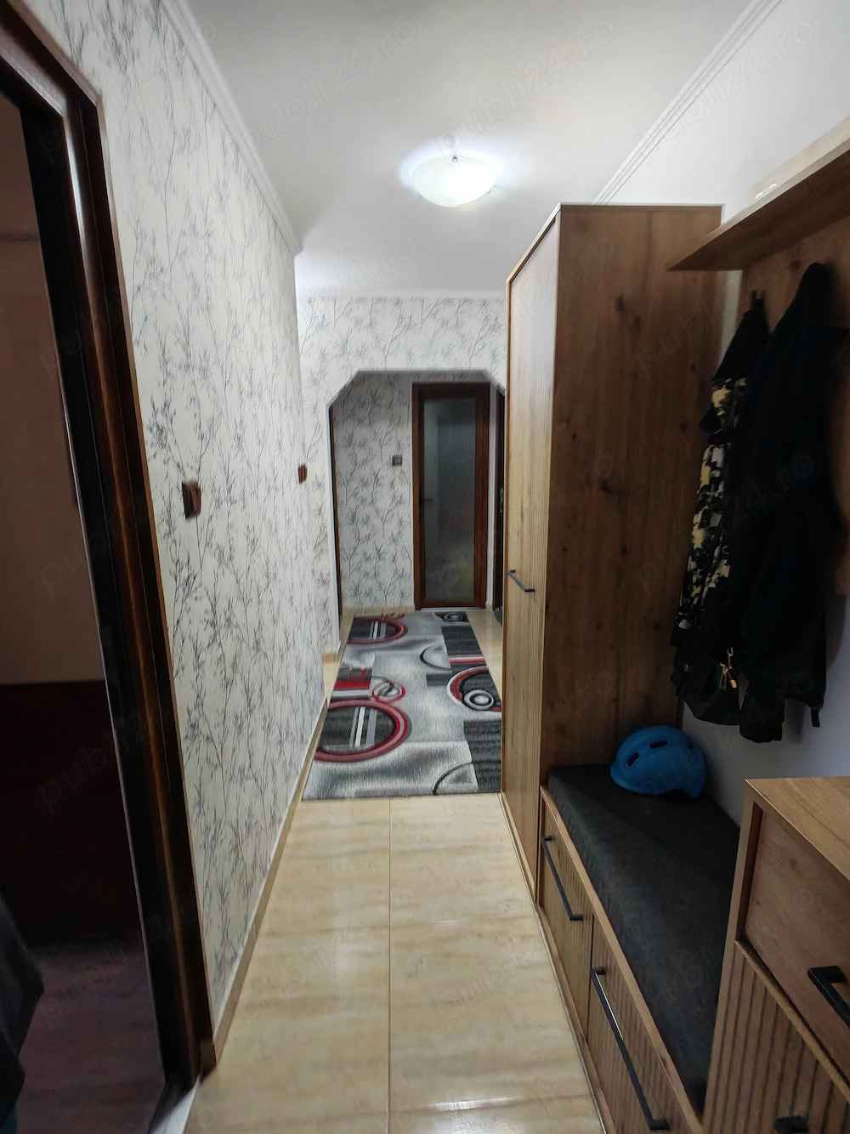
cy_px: 567
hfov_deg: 78.1
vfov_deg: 94.5
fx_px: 524
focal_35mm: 16
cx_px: 425
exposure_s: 1/14
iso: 125
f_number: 2.2
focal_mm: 1.96
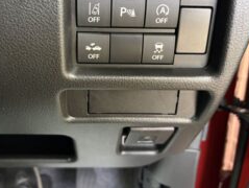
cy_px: 52
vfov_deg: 37.1
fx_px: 274
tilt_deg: -21.7
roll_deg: -1.4
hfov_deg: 48.8
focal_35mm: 38
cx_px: 107
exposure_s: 1/25
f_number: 1.6
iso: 500
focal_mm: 5.96
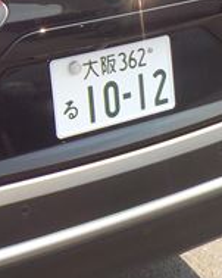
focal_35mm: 99
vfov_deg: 18.9
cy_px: 9
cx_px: -131
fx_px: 814
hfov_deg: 14.3
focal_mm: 4.1
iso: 125
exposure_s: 1/500
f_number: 3.3
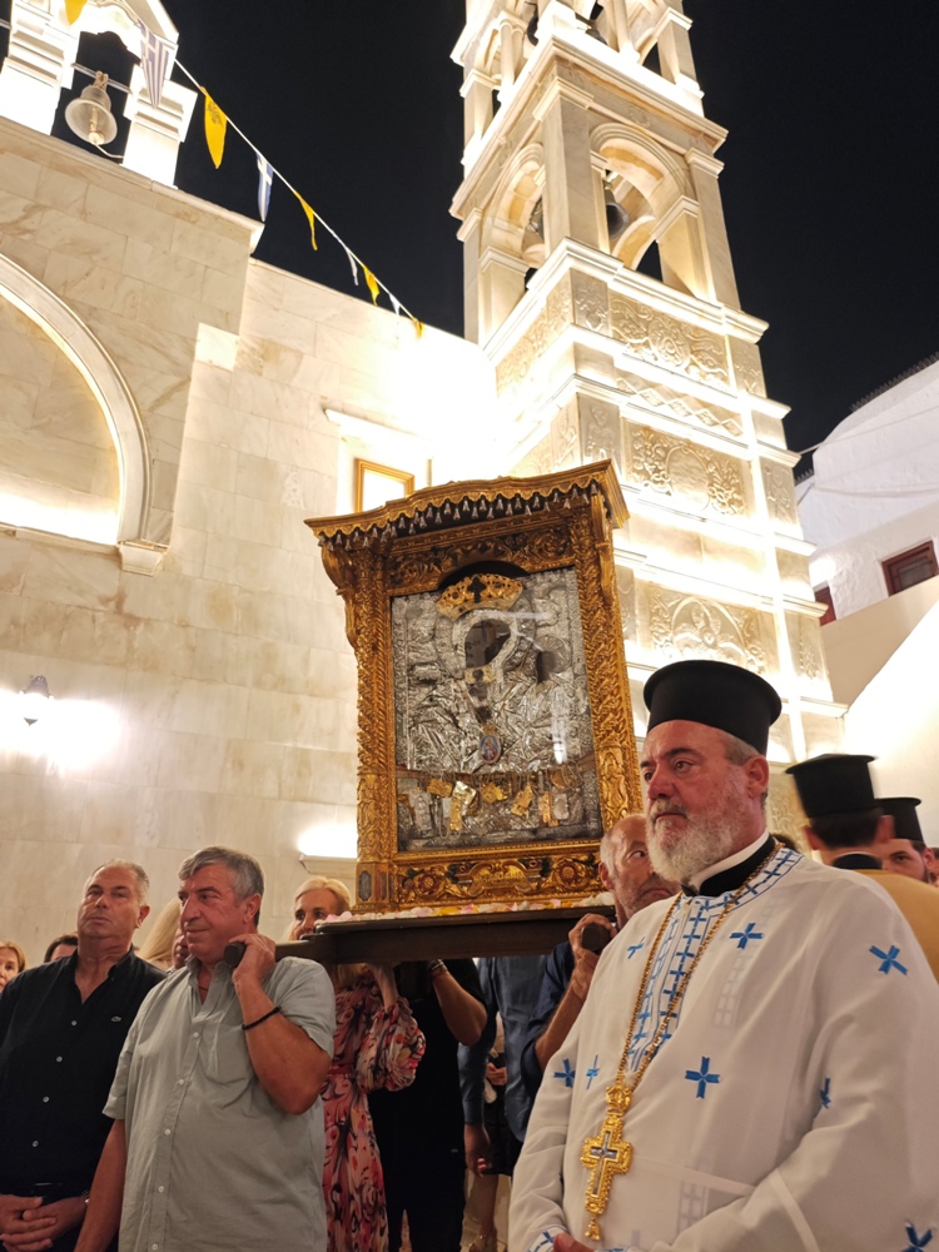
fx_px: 832
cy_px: 626
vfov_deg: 73.9
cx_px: 470
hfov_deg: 58.9
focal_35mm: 23
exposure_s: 1/25
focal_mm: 8.72
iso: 800
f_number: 1.63
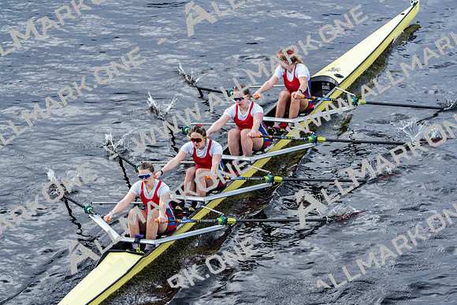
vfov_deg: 5.6
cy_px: 152
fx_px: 3111
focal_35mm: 245
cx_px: 228
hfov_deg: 8.4
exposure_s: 1/1250
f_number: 5.6
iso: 1000
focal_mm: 245
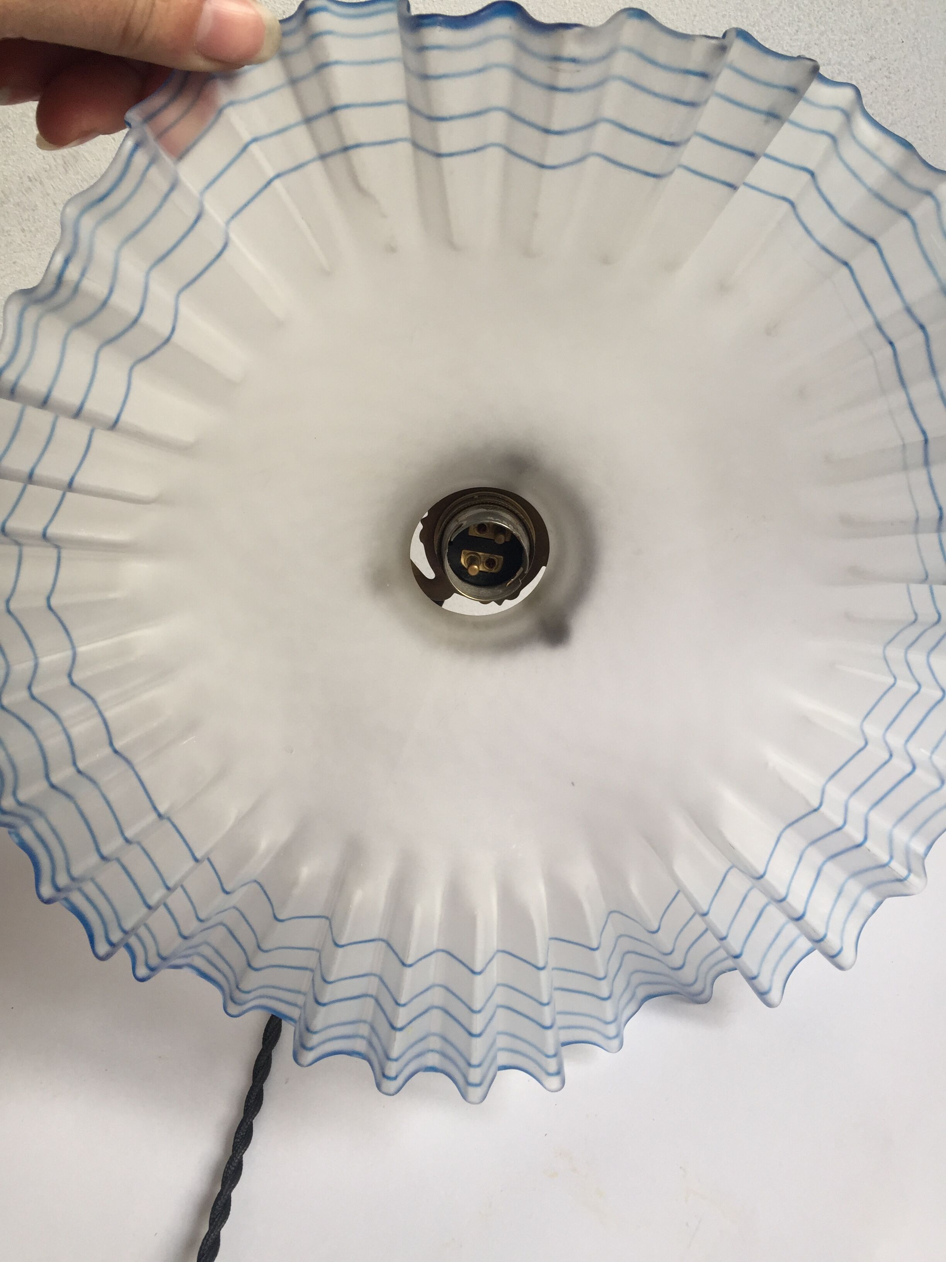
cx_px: 473
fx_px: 1057
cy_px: 631
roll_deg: +31.3
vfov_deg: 61.7
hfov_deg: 48.2
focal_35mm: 29
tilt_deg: -37.1
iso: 40
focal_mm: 4.15
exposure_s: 1/100
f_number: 2.2
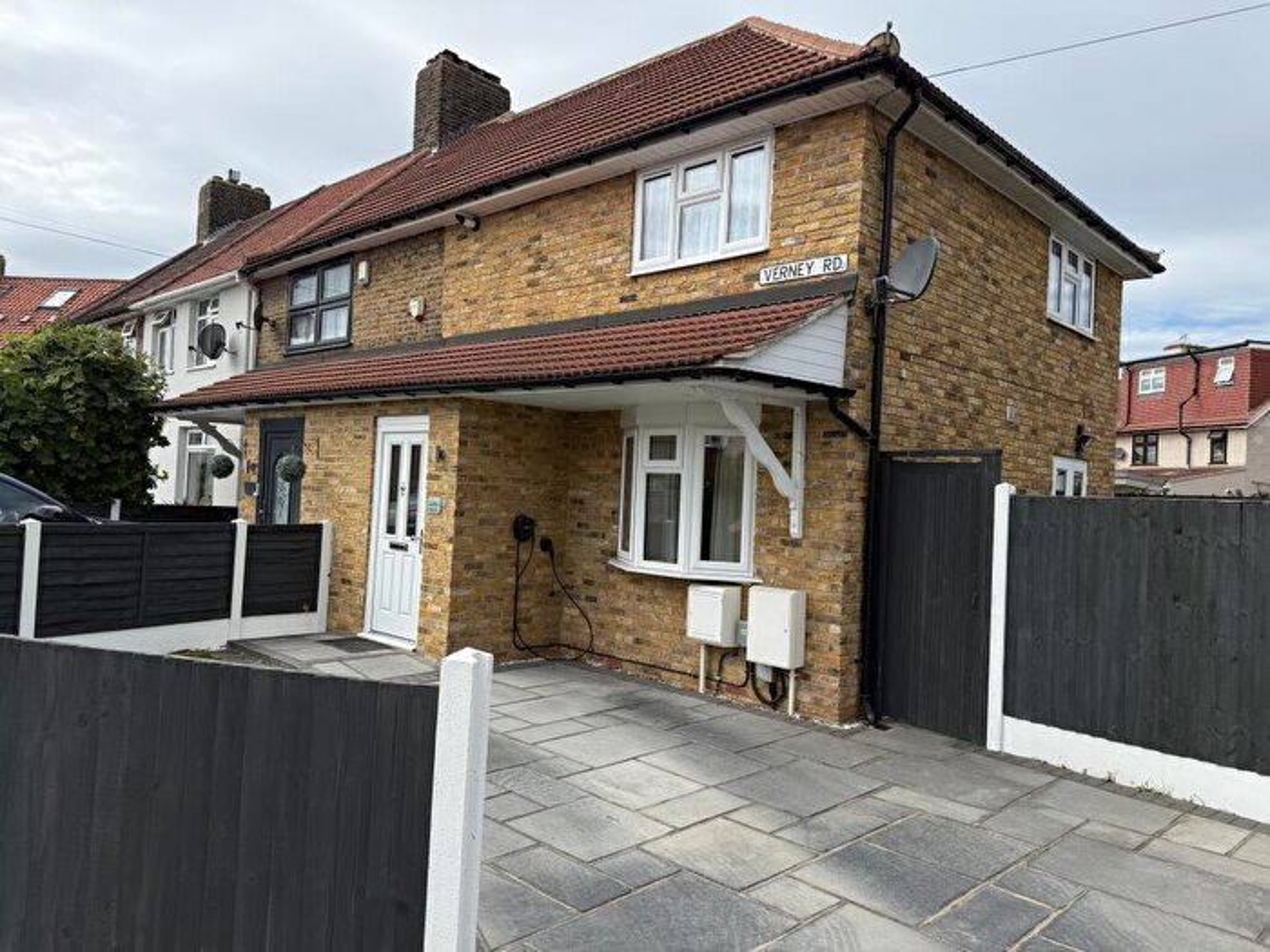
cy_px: 476
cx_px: 635
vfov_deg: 56.8
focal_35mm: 24
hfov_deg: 71.6
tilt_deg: +1.8
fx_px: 881
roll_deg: -2.7
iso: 100
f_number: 1.78
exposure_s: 1/4975
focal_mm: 6.76
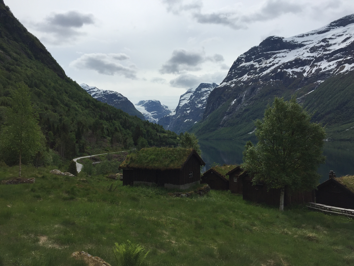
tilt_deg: +1.7
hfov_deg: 61.7
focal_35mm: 29
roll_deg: +0.3
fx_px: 297
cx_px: 177
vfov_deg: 48.2
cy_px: 133
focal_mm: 4.15
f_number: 2.2
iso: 32
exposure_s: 1/5650
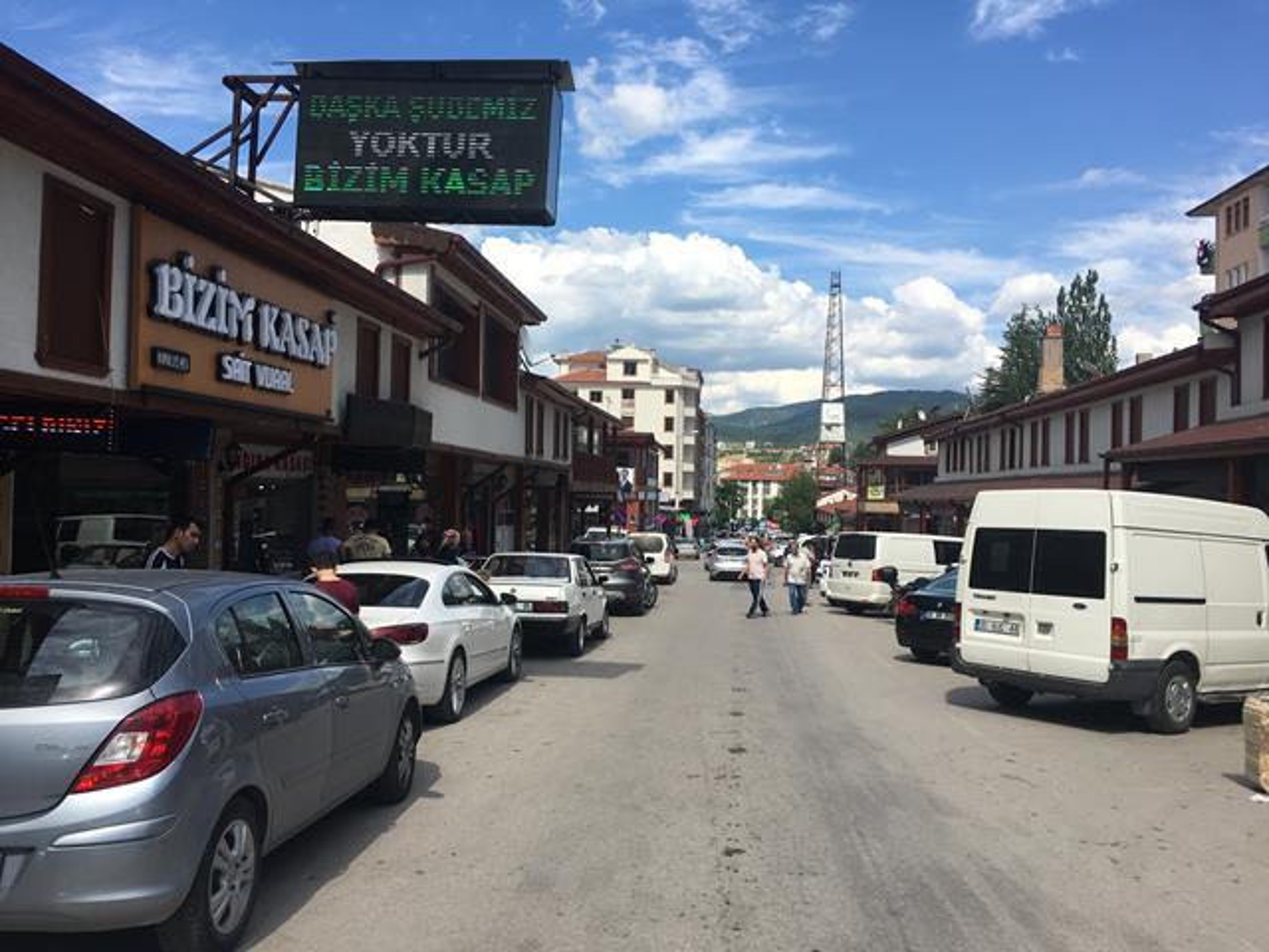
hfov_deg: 61.7
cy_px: 476
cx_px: 634
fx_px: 1063
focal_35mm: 29
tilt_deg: +2.2
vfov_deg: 48.2
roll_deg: -2.6
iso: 25
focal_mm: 4.15
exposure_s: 1/1479
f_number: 2.2
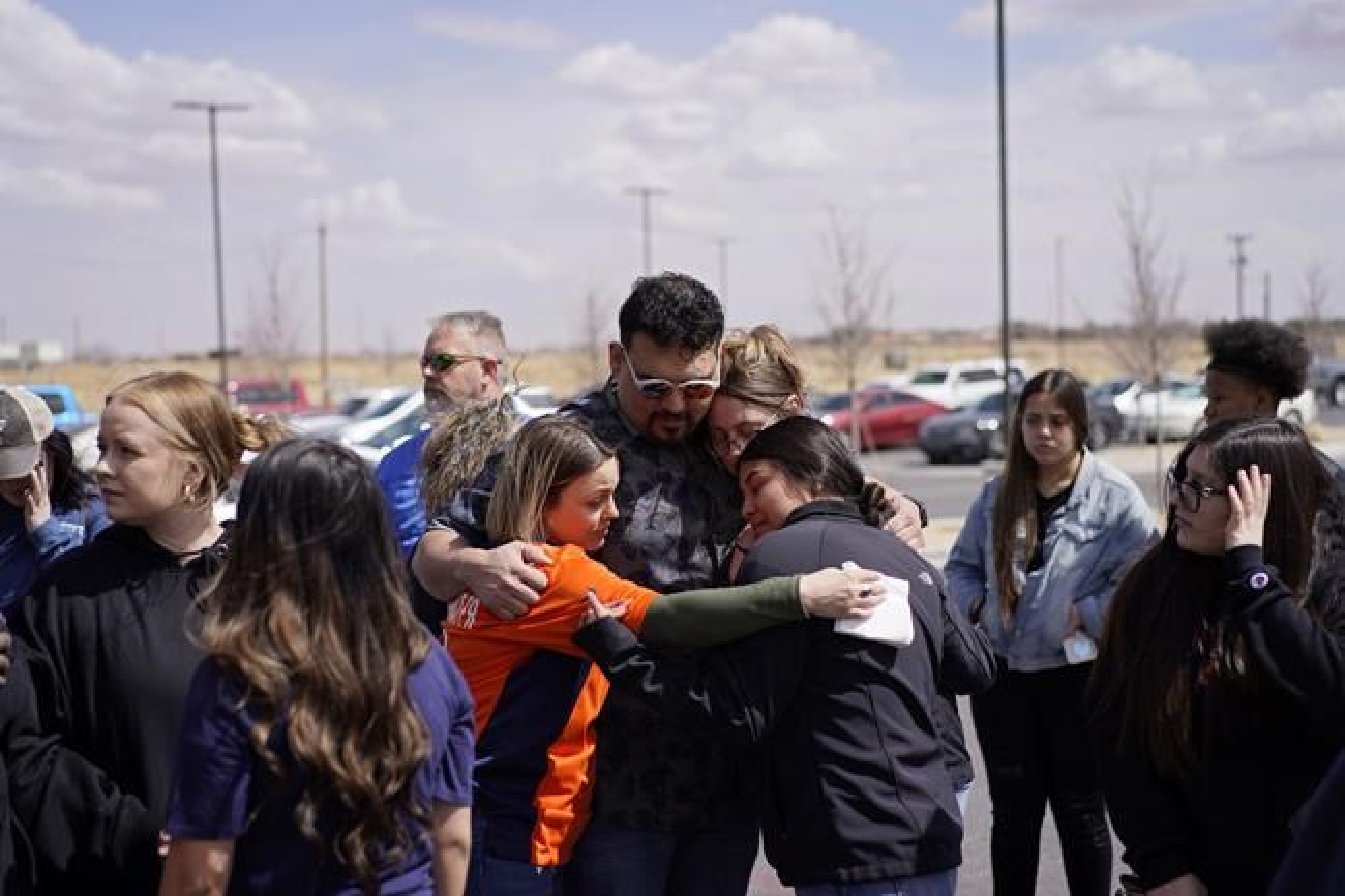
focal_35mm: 55
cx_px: 672
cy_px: 448
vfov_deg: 24.6
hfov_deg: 36.3
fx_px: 2054
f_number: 2.5
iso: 100
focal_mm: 55
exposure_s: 1/4000
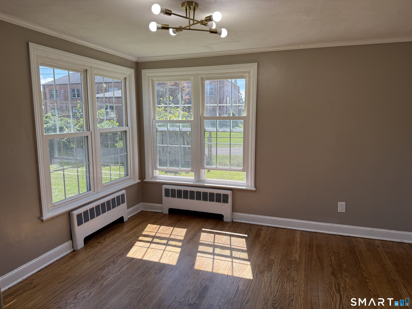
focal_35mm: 24
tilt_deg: -7.8
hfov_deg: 71.6
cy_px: 154
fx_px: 286
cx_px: 206
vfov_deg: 56.8
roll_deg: -0.6
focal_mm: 6.76
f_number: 1.78
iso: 100
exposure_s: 1/1005
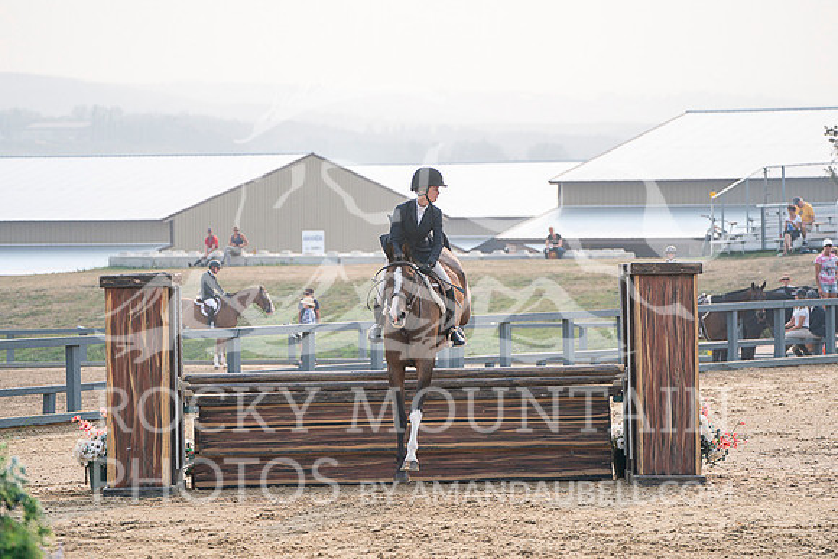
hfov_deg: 9.8
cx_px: 419
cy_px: 280
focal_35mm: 209
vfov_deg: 6.6
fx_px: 4866
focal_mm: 209
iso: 500
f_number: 5.6
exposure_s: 1/1000
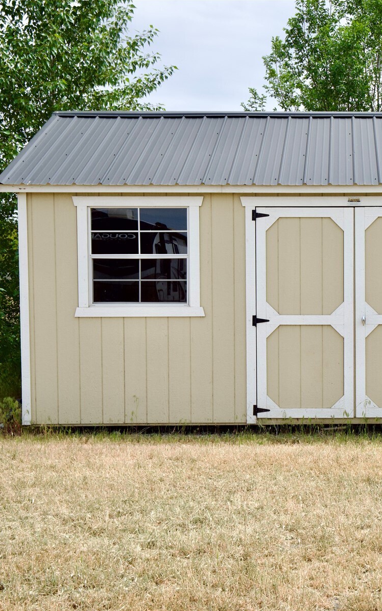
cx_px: 355
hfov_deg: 24.5
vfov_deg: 39.6
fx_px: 850
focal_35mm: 51
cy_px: 305
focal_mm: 18
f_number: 8
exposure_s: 1/500
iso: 200
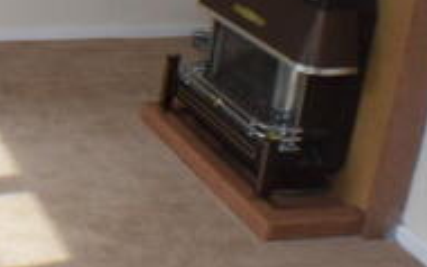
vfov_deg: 13.6
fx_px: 1106
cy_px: 6
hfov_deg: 19.1
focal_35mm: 95
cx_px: -219
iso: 400
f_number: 7.1
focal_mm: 18
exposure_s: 1/200
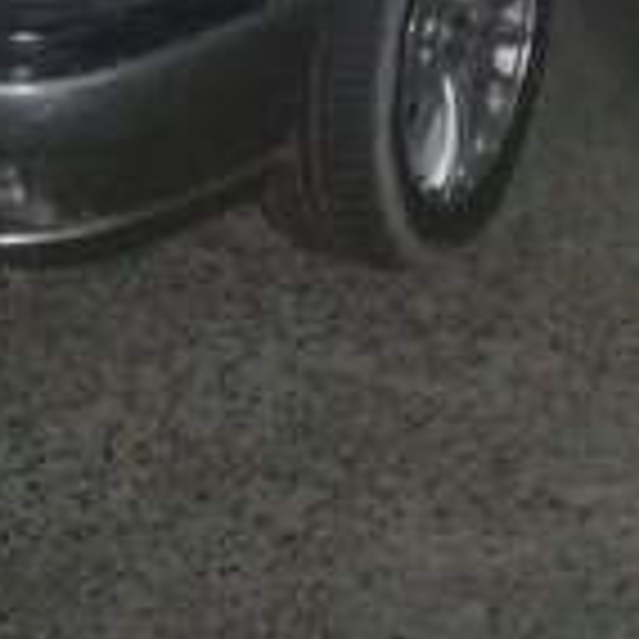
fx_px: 2005
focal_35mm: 96
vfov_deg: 16.8
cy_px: -256
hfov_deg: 18.0
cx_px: 162
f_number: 2.2
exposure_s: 1/15
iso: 640
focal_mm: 3.3
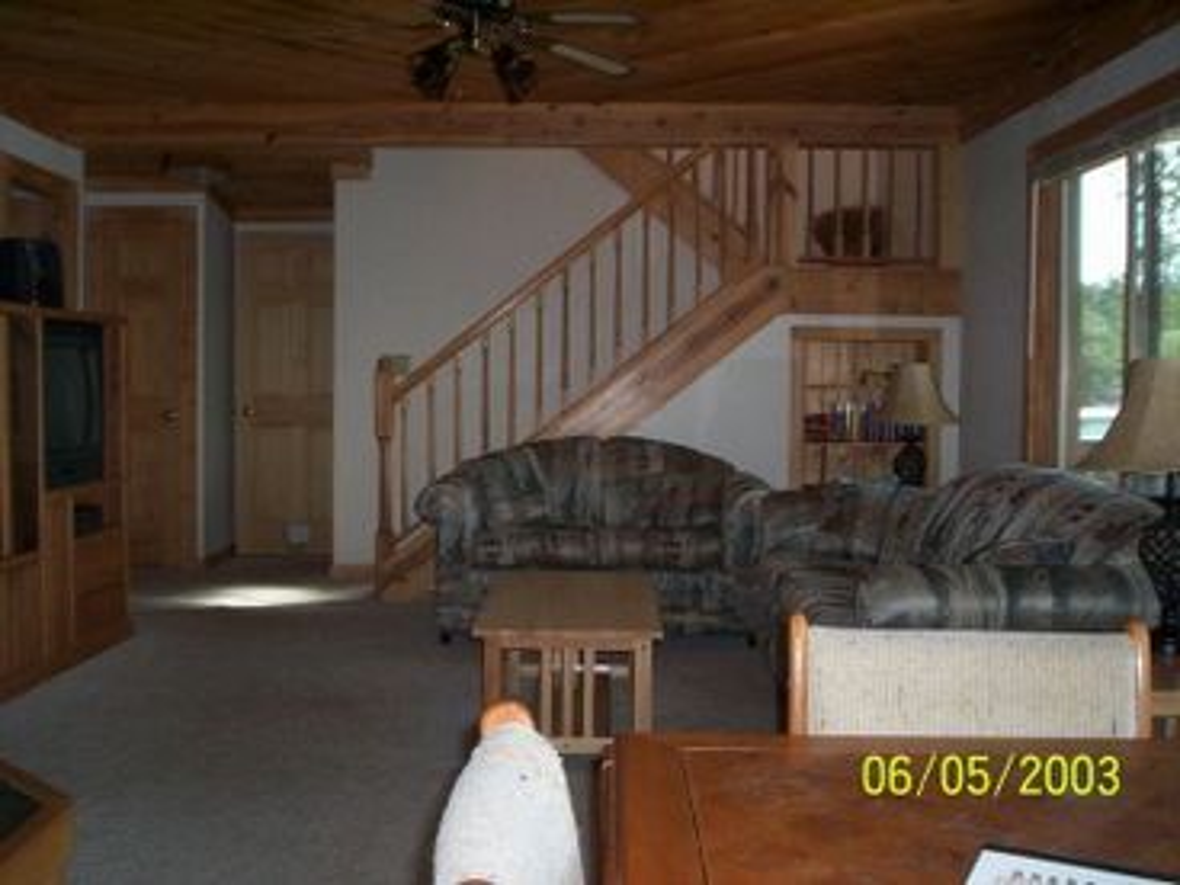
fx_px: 1295
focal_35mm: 38
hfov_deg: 49.0
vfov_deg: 37.7
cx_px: 590
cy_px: 442
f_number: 4.5
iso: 140
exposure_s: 1/60
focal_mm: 4.99
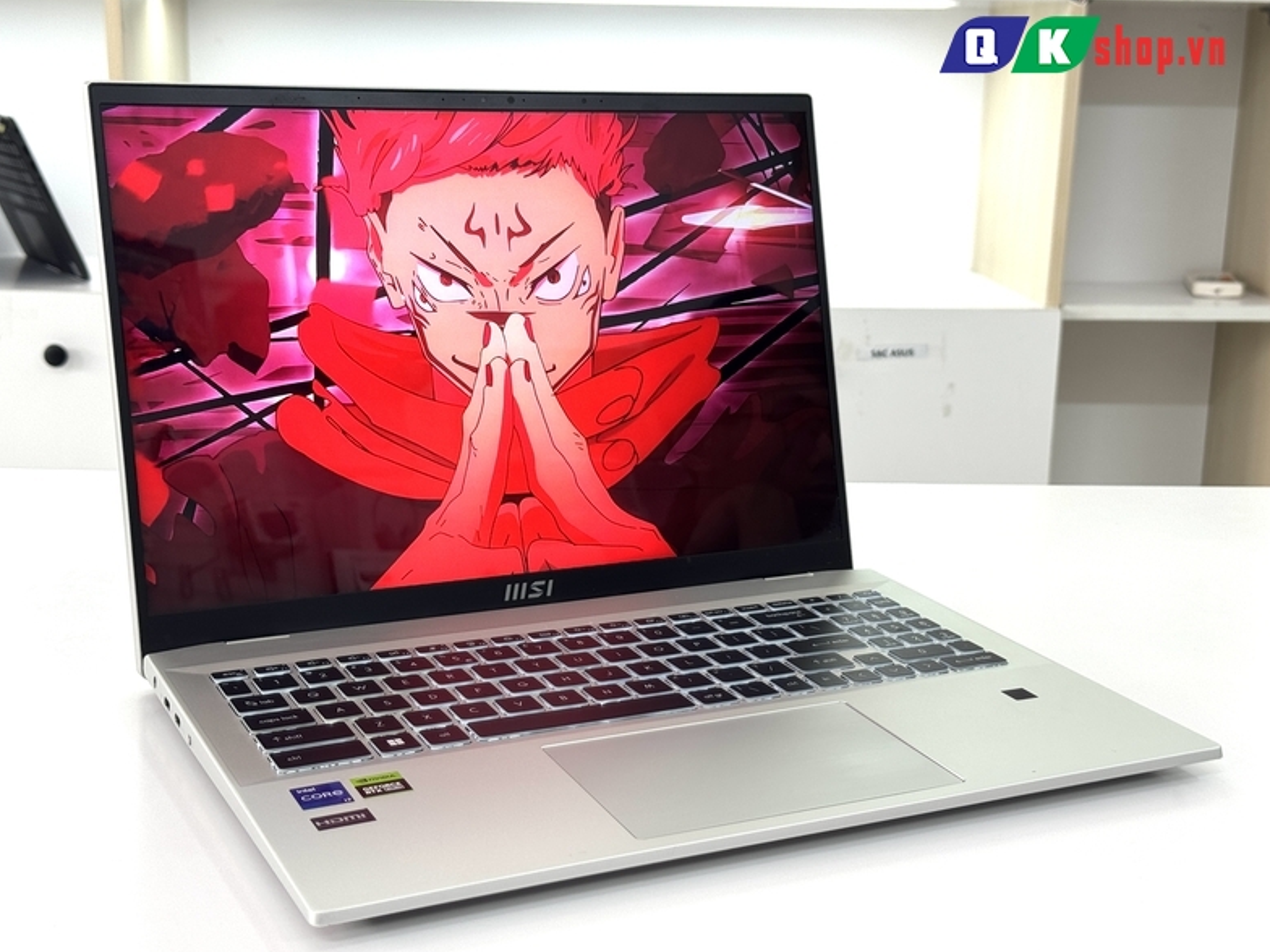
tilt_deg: -13.4
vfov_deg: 29.7
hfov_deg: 38.9
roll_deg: -0.3
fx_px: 1798
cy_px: 474
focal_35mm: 49
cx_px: 630
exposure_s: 1/119
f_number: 1.78
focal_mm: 6.76
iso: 64
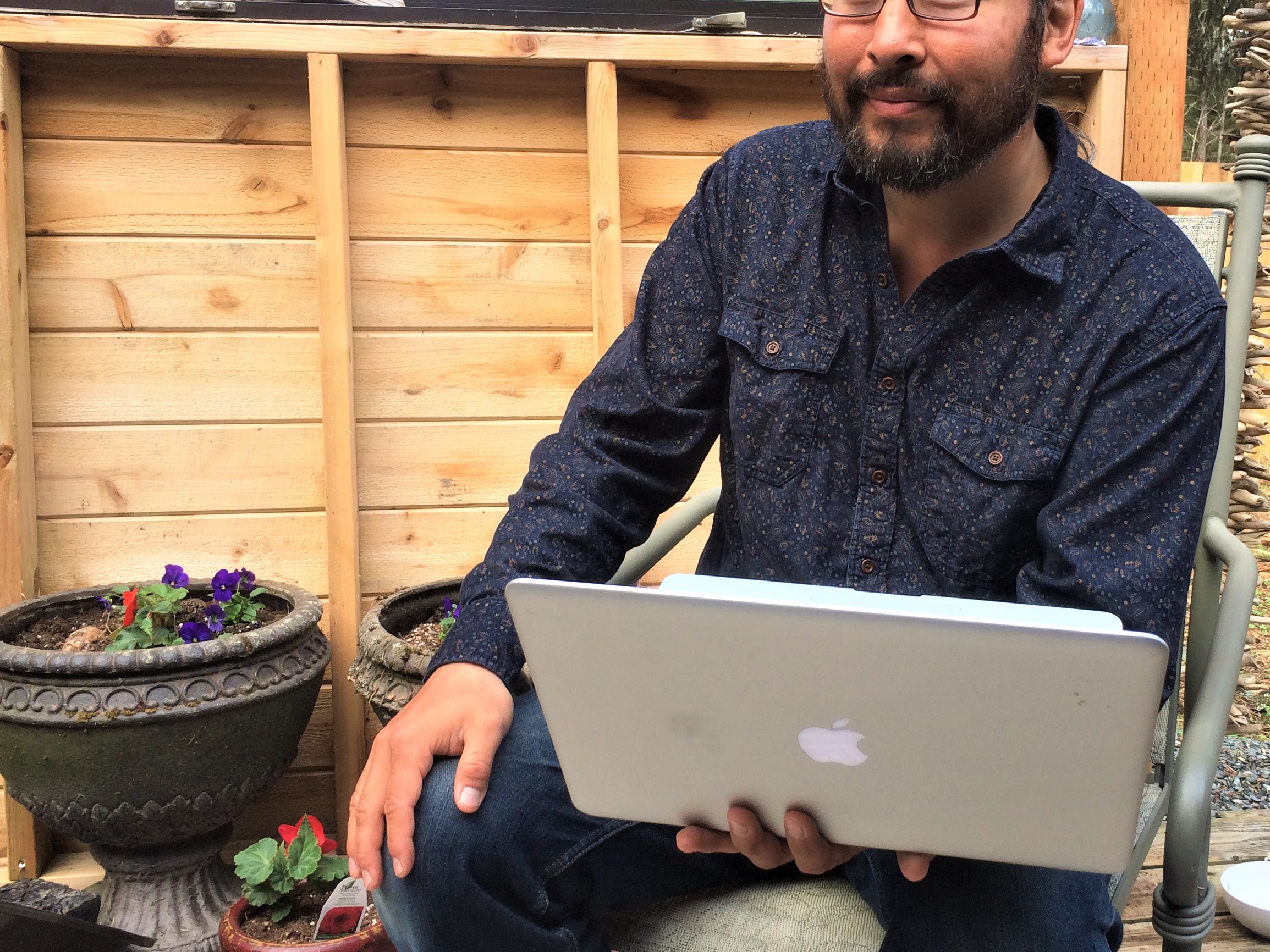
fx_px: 1504
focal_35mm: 41
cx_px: 771
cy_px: 460
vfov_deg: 35.1
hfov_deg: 45.5
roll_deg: -1.0
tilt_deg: -9.9
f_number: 2.2
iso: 32
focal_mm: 4.15
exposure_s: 1/206
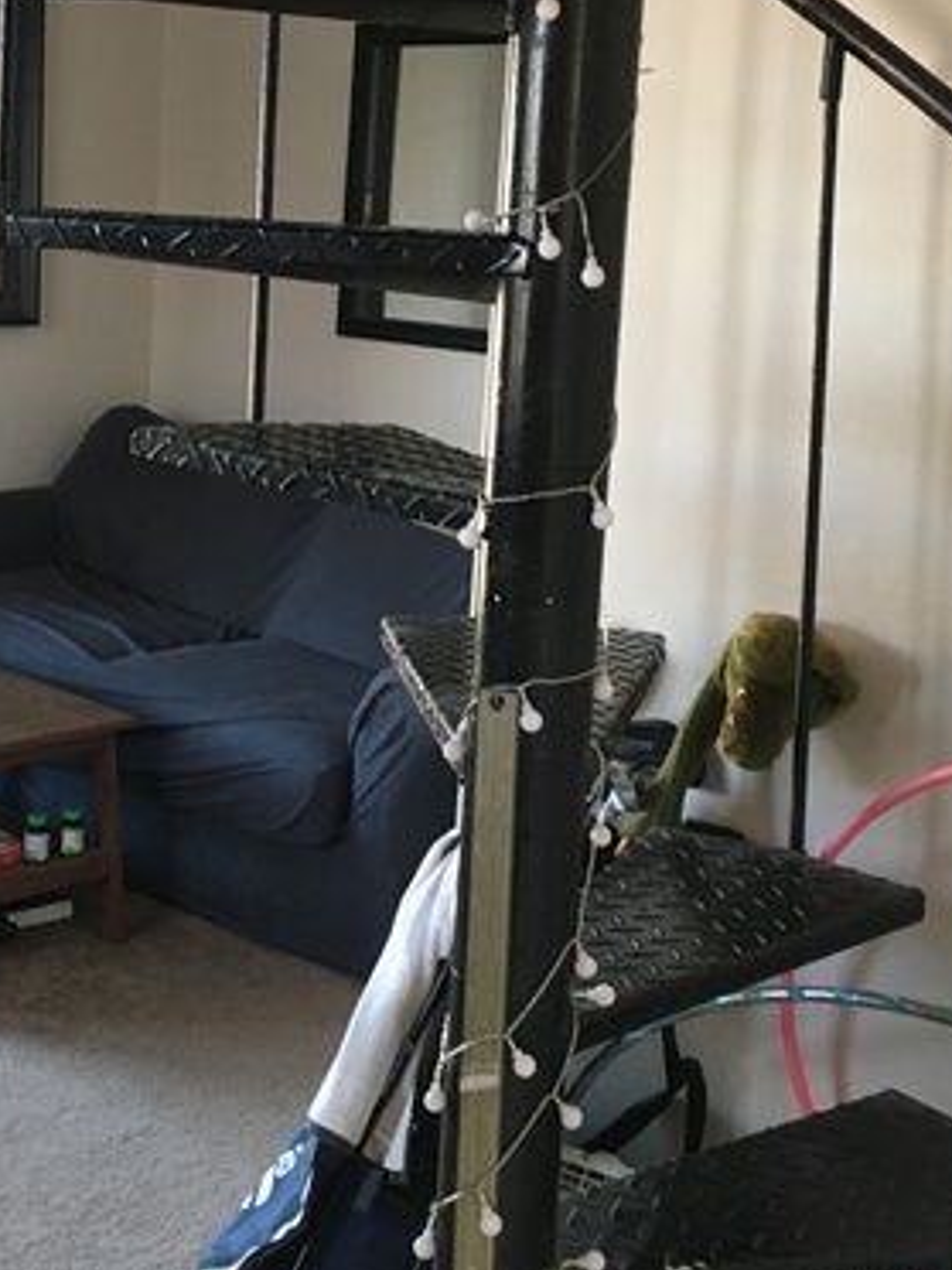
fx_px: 1907
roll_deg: -3.8
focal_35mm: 52
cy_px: 466
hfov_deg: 28.0
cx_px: 382
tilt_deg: -6.6
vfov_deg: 36.6
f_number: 2.2
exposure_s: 1/30
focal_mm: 4.15
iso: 125
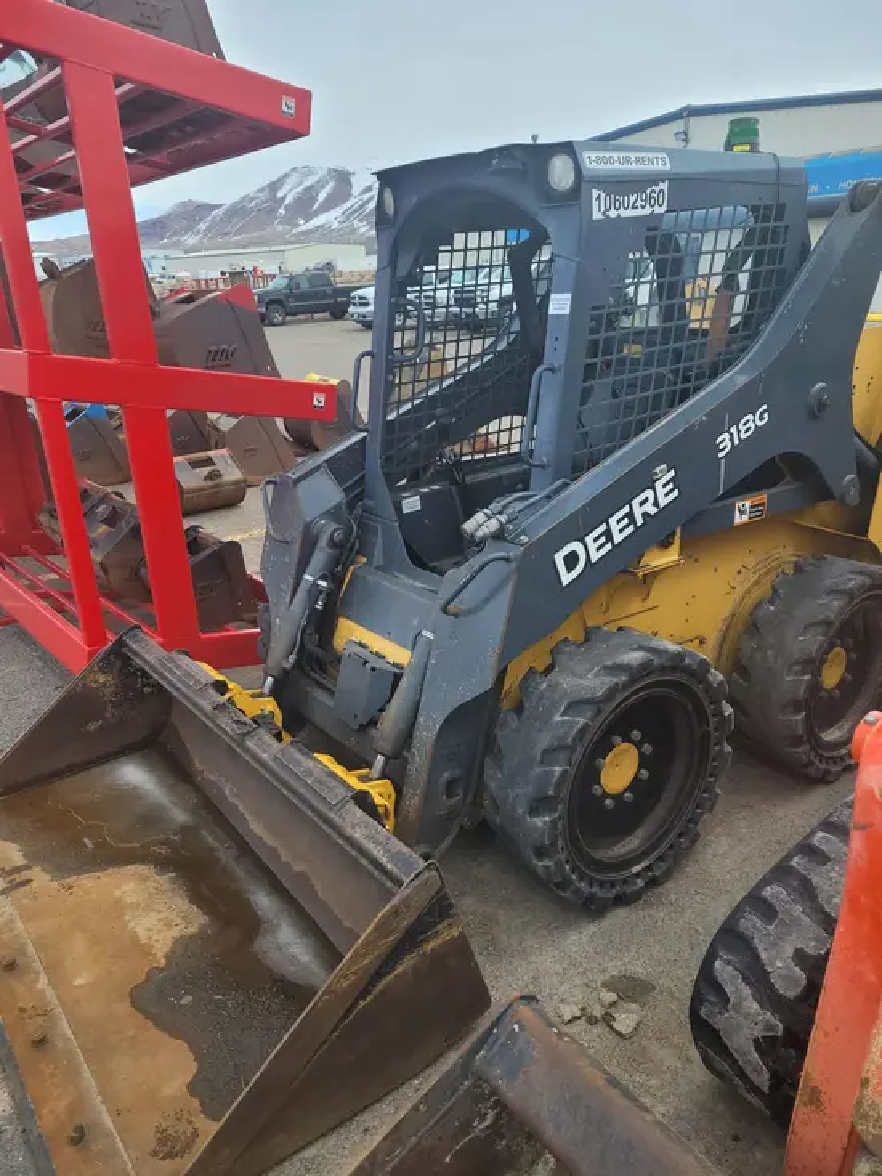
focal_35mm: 26
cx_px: 441
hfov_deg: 53.1
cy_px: 588
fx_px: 883
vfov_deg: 67.3
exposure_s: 1/1920
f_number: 1.8
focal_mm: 5.4
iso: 40
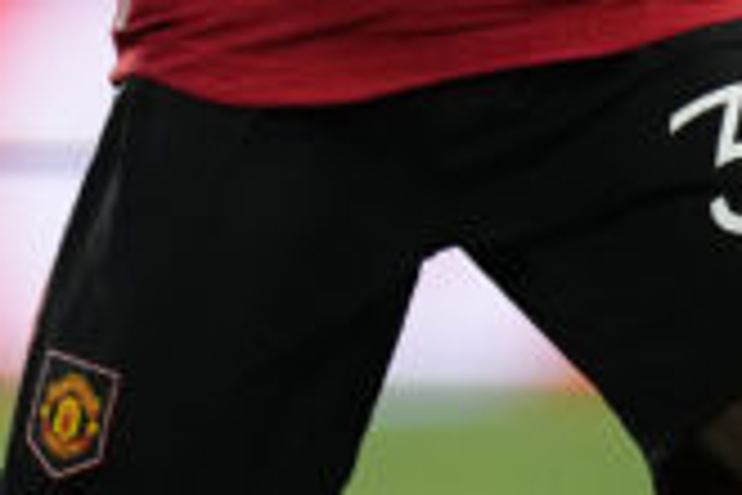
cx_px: 459
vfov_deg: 0.6
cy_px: -11
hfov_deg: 0.8
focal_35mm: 2479
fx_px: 51091
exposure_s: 1/2000
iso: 3200
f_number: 2.8
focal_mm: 400
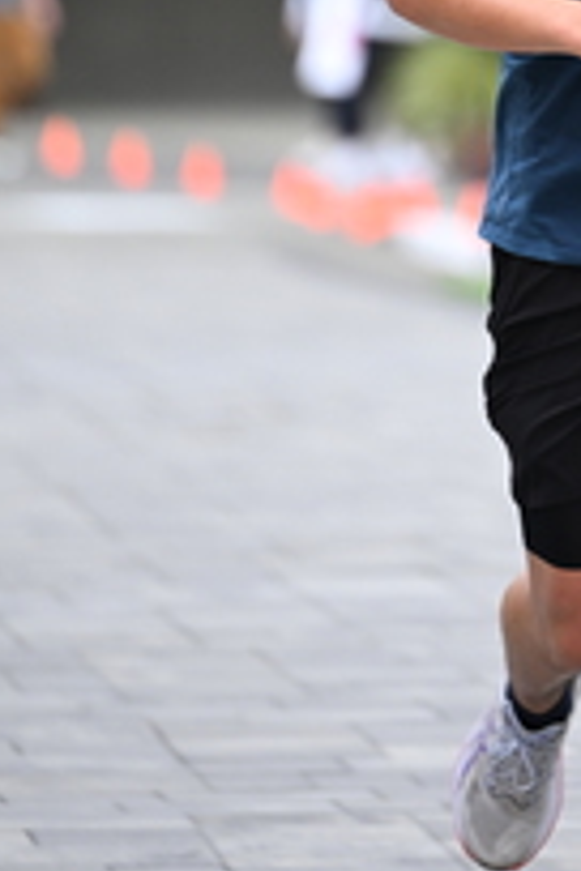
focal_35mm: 525
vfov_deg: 3.9
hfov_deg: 2.6
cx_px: 673
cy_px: -184
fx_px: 12708
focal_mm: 195
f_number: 2.8
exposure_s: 1/1250
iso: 640
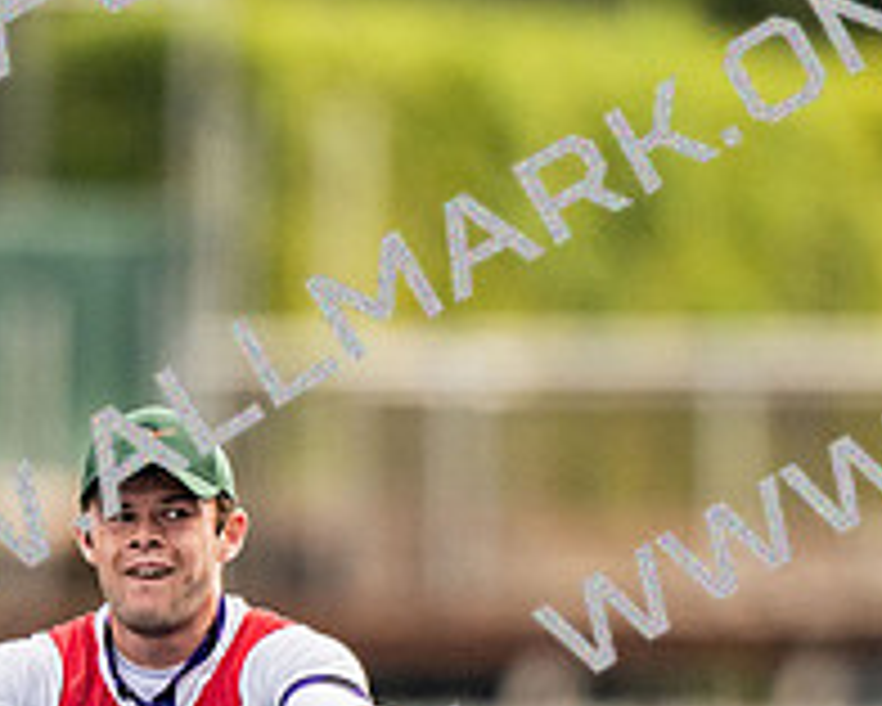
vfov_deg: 0.6
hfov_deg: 0.8
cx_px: 207
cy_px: 749
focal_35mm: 2505
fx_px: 65423
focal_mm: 600
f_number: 4
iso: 400
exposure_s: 1/2500
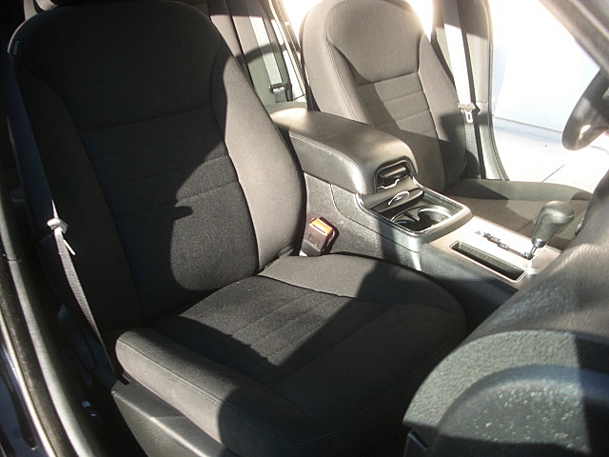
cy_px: 228
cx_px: 304
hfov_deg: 51.4
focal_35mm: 36
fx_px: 633
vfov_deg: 39.7
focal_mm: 6.3
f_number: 2.8
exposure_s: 1/100
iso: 100
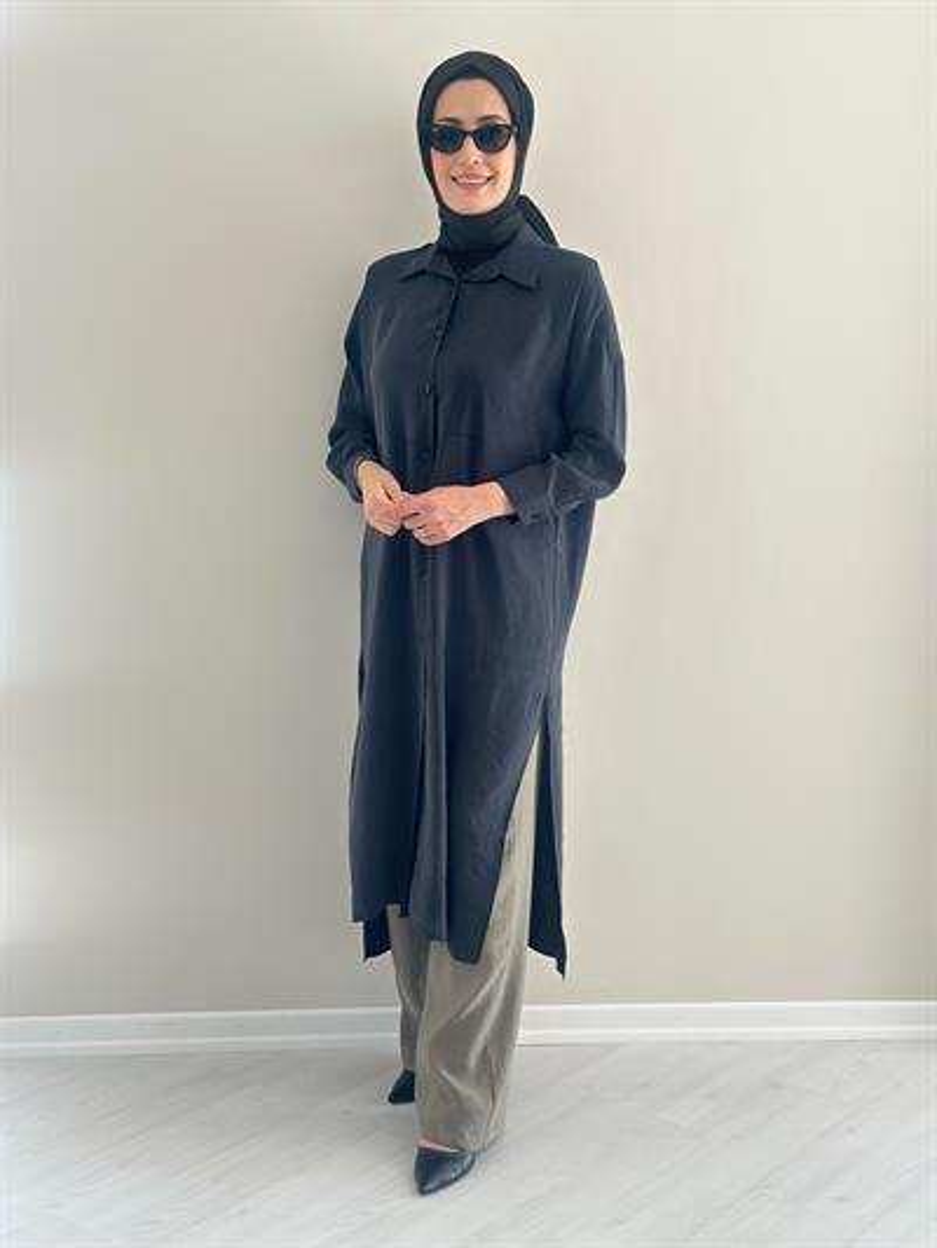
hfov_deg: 30.3
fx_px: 1732
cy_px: 624
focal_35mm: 48
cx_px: 468
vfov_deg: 39.6
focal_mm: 6.86
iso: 80
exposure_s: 1/171
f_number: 1.78
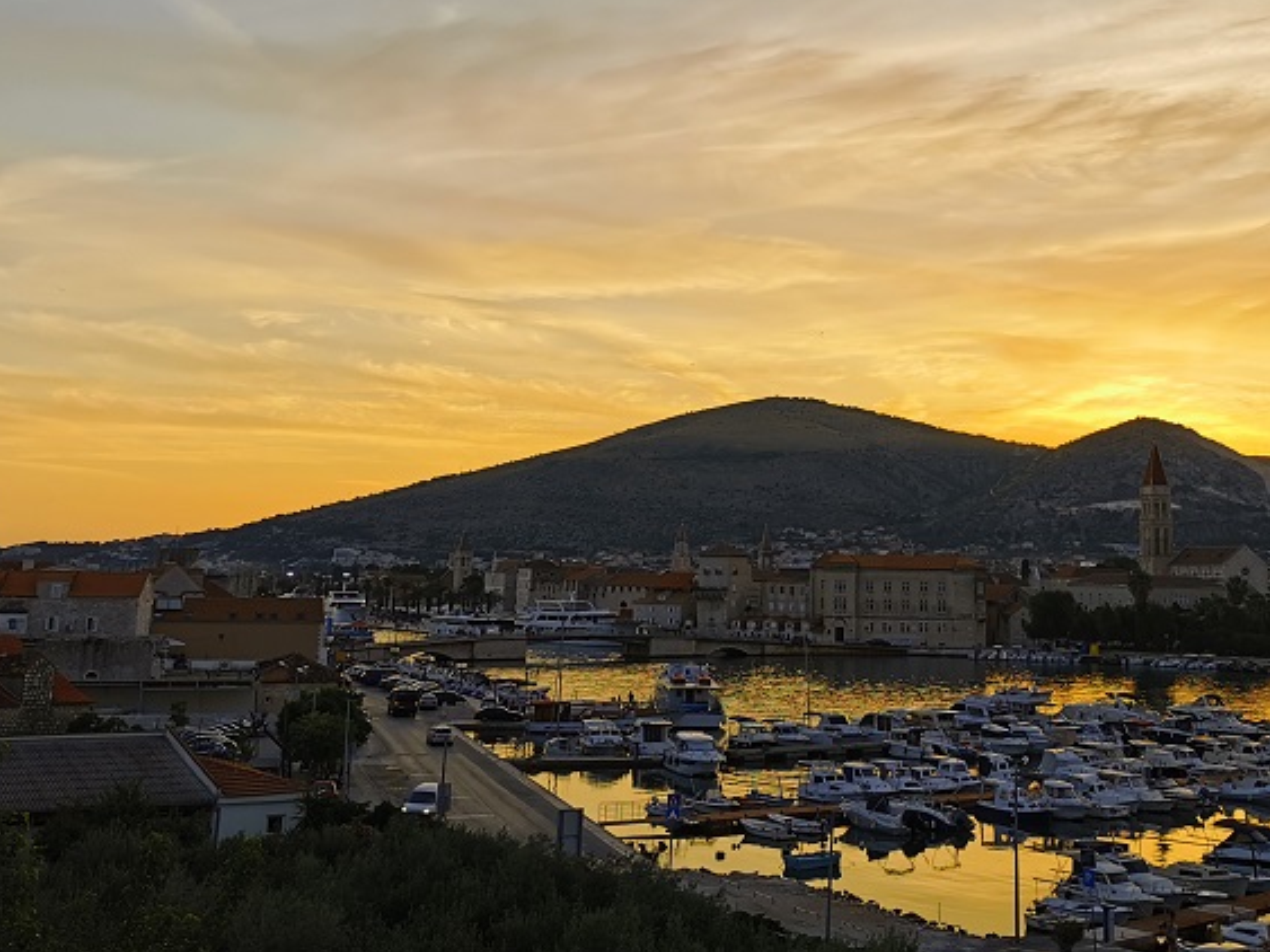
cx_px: 814
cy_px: 287
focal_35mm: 48
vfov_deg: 29.9
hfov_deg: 39.3
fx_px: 1761
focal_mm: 5.58
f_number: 1.8
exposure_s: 1/1166
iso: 50
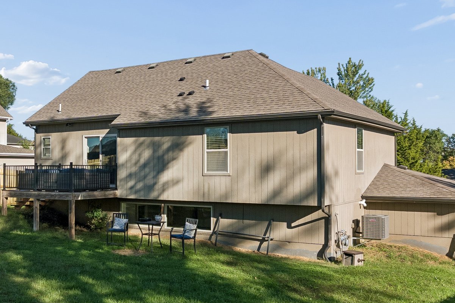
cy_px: 134
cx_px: 139
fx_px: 518
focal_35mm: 41
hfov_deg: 46.4
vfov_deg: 32.6
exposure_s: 1/1250
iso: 250
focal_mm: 16
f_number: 5
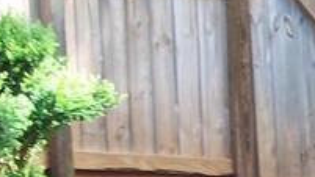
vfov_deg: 4.9
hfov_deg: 8.4
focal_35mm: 250
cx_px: 528
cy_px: 91
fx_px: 2088
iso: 80
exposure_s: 1/75
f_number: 3
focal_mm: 7.6
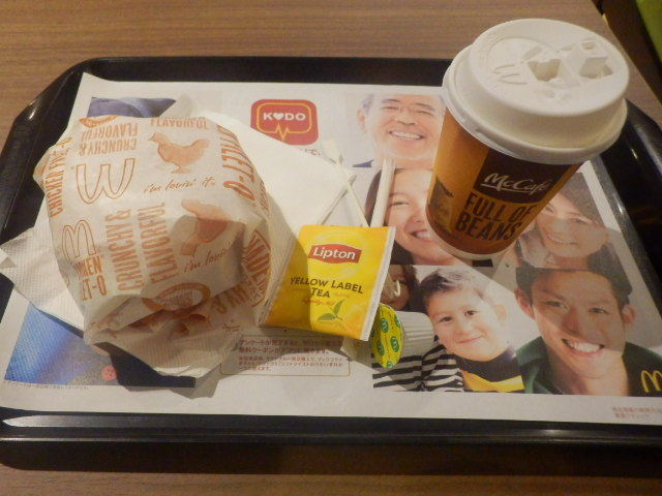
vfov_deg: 42.9
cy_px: 248
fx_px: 631
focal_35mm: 33
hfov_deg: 55.4
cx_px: 331
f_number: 3.7
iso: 1600
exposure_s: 1/200
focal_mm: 5.9
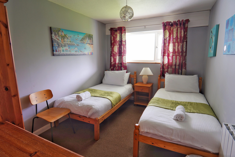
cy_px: 78
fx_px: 117
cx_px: 118
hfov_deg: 90.0
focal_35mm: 18
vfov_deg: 67.4
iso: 100
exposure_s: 8
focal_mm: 12
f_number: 5.6
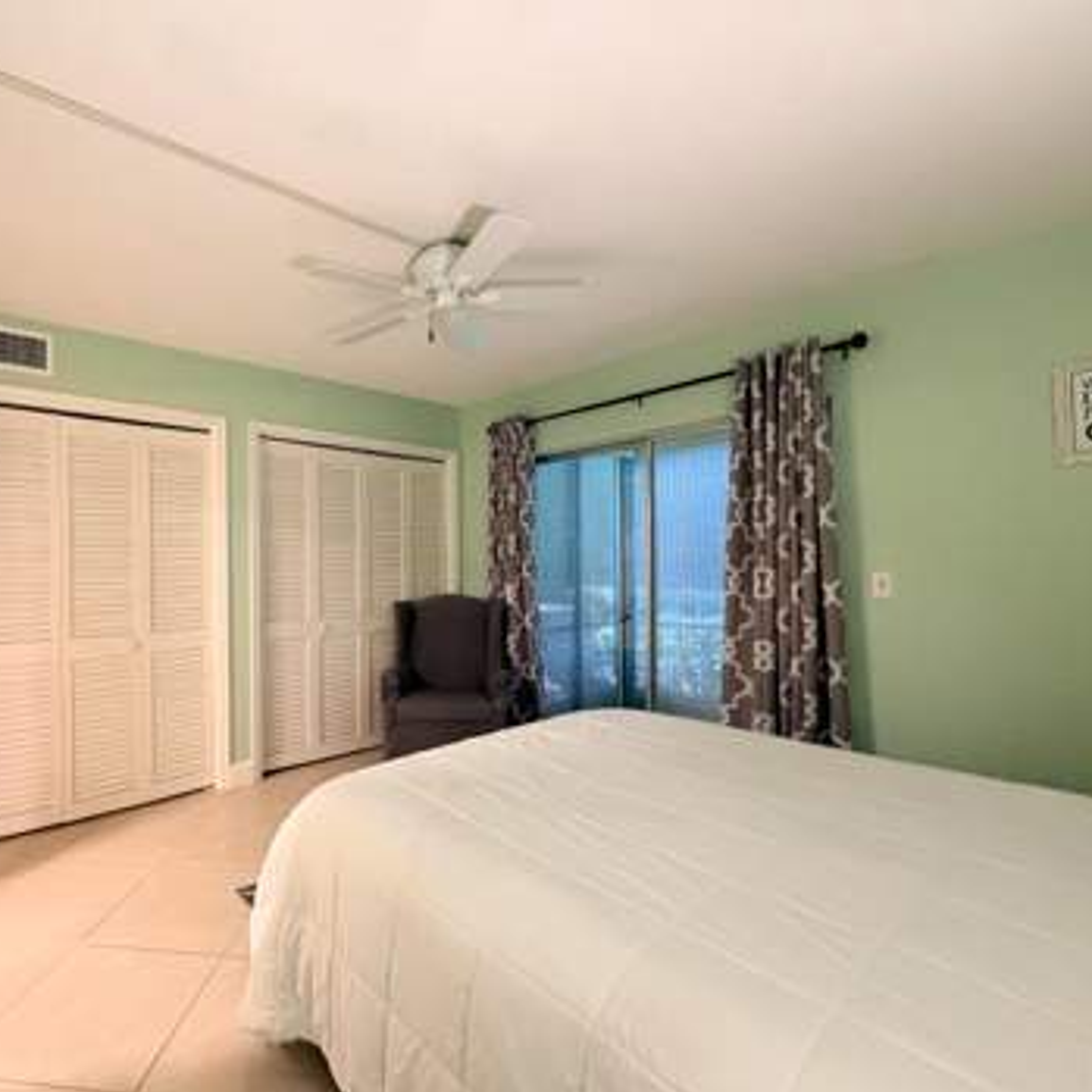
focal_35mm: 17
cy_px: 559
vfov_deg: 84.0
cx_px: 401
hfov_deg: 82.2
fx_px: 607
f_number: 2.2
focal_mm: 2.22
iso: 800
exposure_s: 1/60
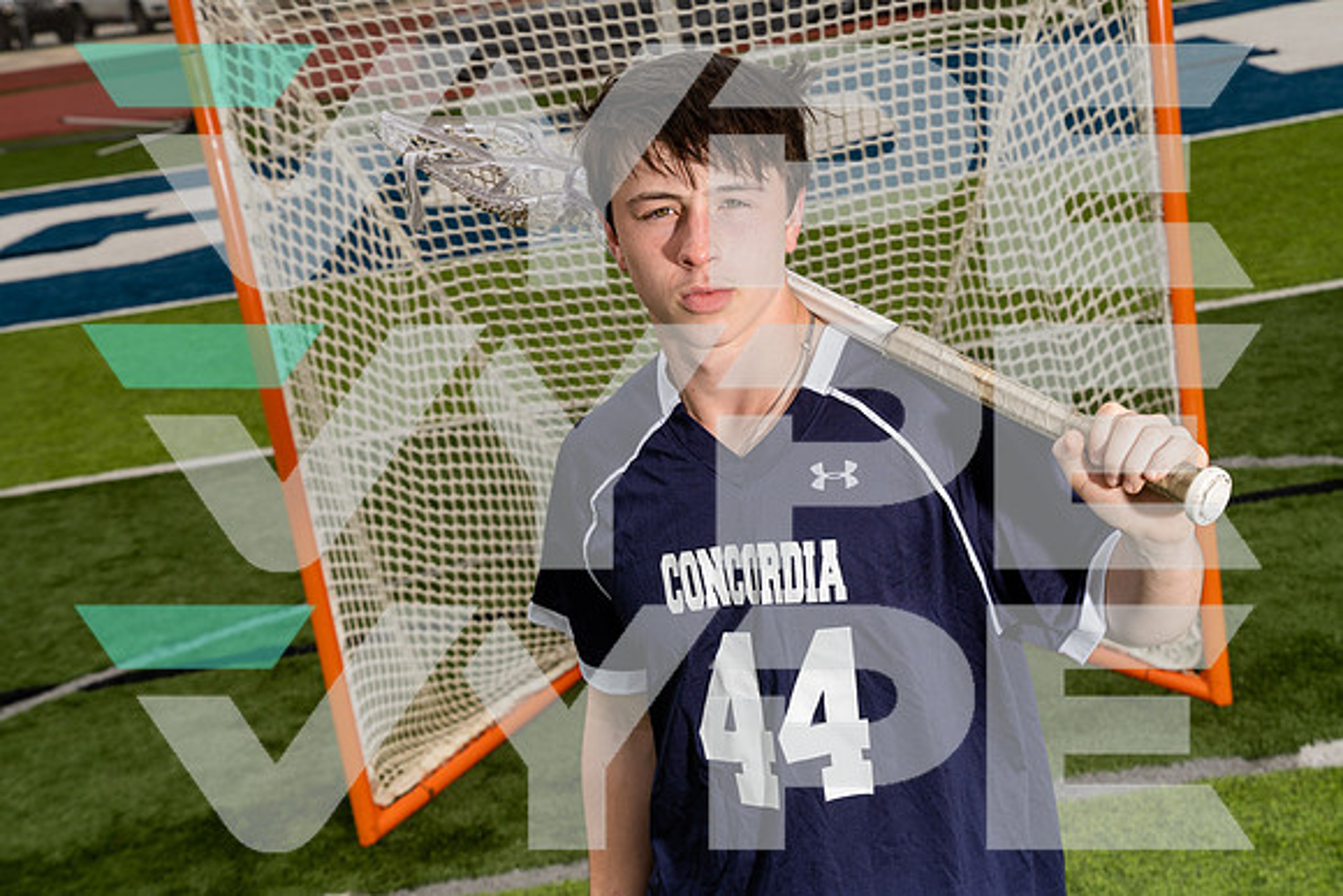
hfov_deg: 29.6
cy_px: 448
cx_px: 672
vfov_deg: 20.0
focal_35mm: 68
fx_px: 2537
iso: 250
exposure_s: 1/250
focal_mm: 68
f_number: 9
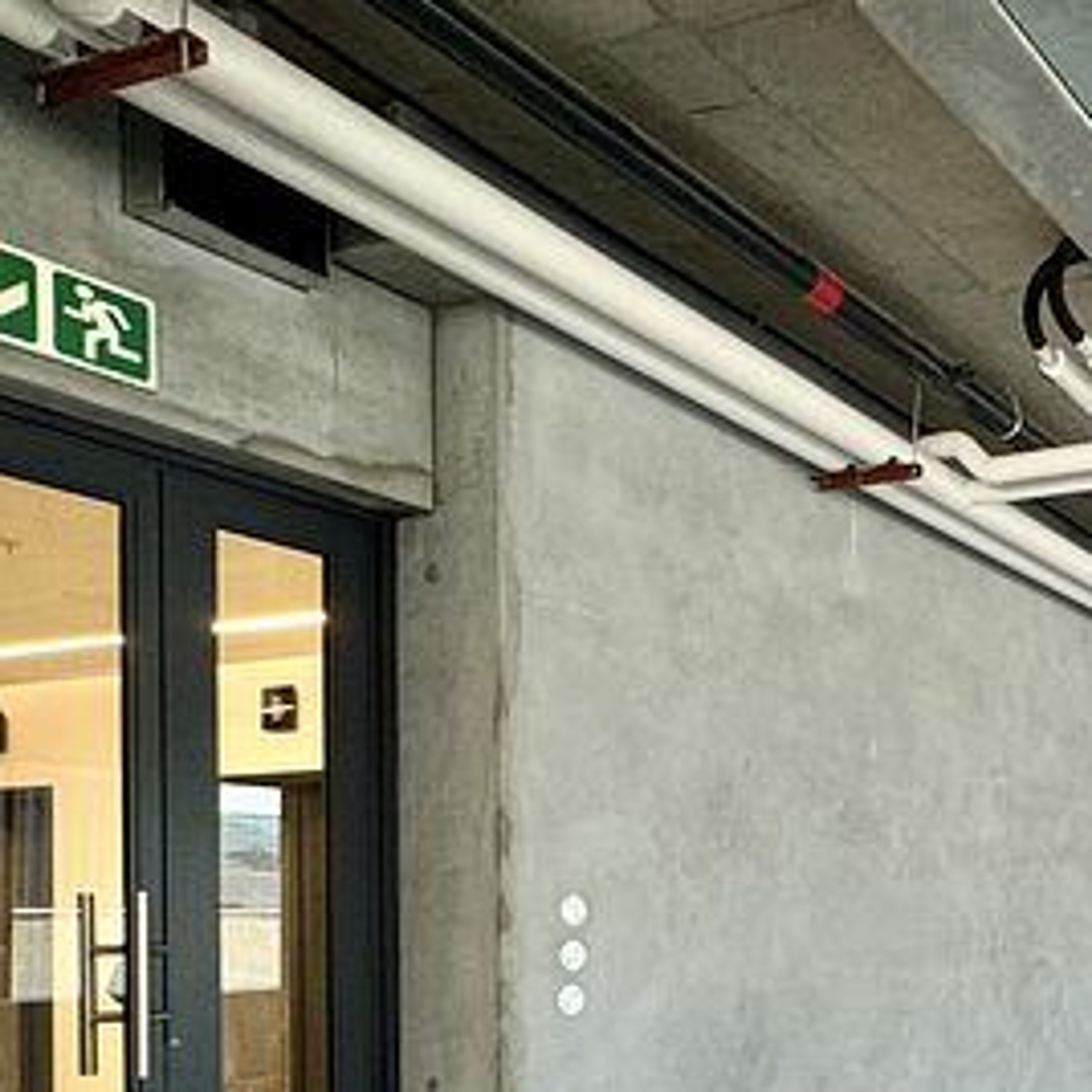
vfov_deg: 42.2
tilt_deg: -0.8
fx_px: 1321
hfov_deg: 35.6
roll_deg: +0.5
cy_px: 929
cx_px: 1300
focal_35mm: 37
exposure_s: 1/99
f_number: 2.2
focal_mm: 2.22
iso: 125
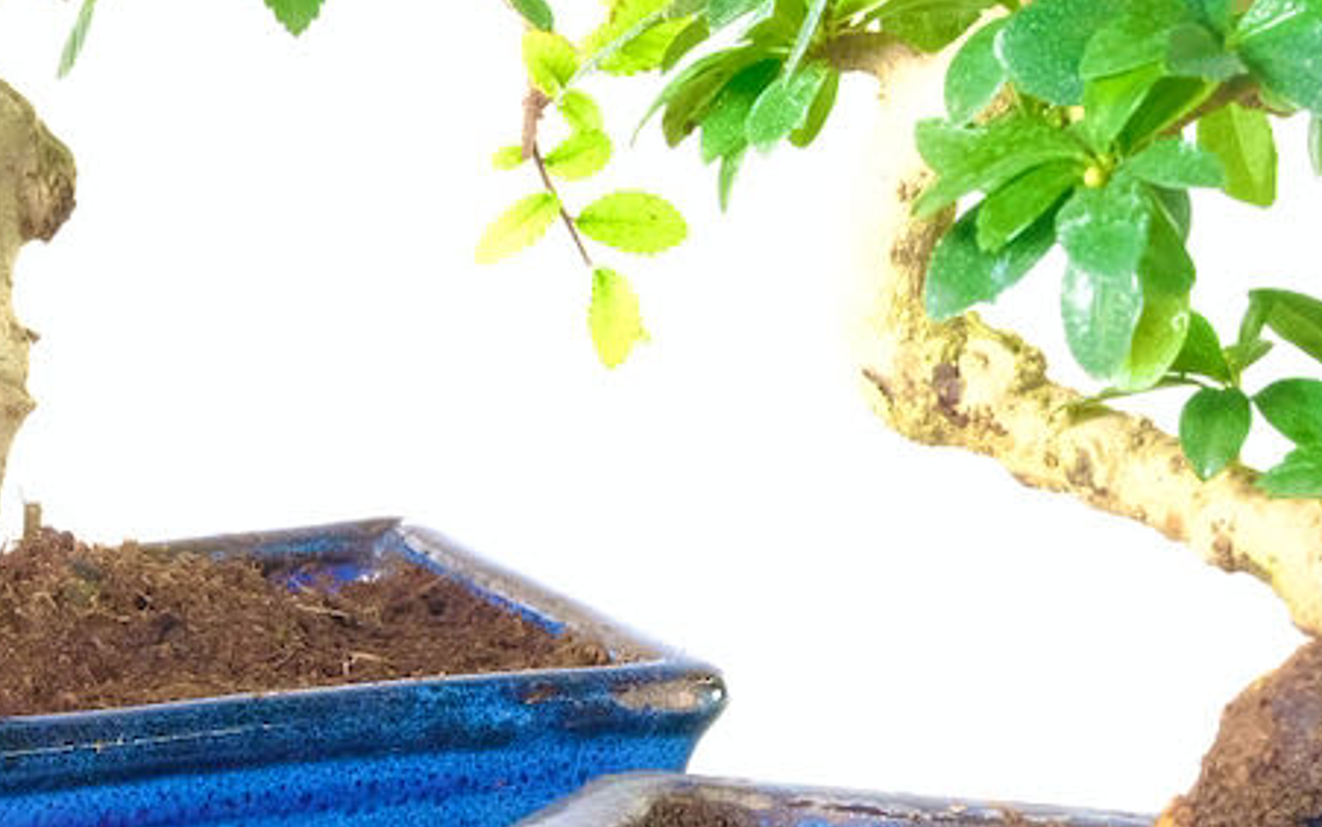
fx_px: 9477
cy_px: -59
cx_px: 648
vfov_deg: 5.0
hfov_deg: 8.0
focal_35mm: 263
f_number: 11
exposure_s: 1/13
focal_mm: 60.7
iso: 1600
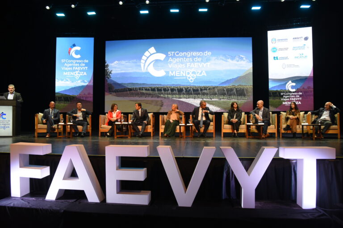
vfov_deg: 53.1
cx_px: 172
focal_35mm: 24
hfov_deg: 73.7
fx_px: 229
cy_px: 114
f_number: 4.5
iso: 1600
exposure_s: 1/200
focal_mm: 24
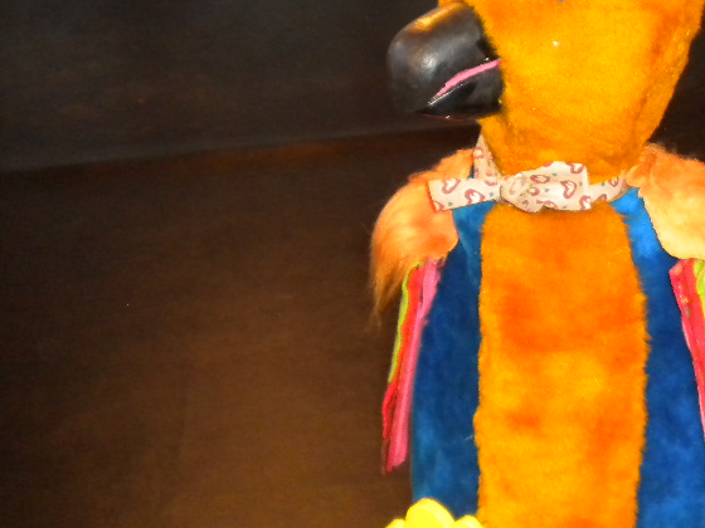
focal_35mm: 64
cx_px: 561
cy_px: 191
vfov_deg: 22.9
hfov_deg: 29.6
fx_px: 1303
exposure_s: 1/30
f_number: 3.1
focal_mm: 6.3
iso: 400
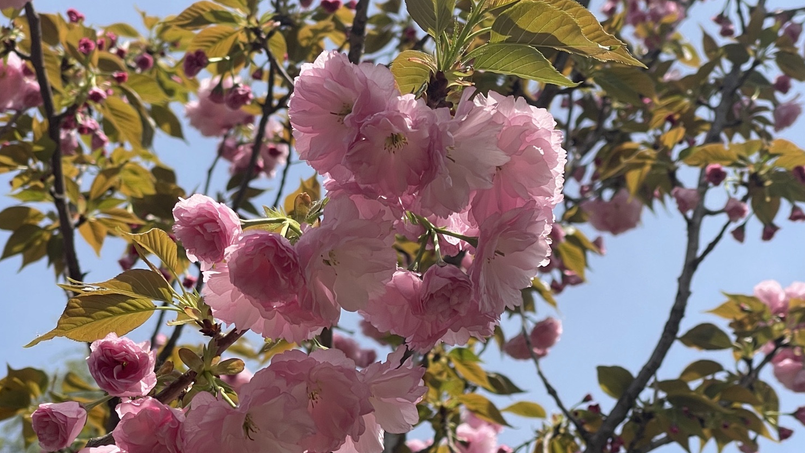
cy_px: 400
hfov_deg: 22.7
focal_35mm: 94
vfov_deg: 12.8
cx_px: 400
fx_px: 2006
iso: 20
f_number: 2.2
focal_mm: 7.5
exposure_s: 1/1024
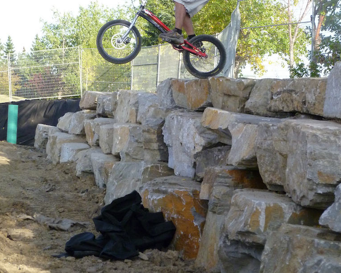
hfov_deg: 16.3
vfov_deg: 13.1
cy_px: 111
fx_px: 1191
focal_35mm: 118
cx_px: 171
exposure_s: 1/500
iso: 400
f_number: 4.6
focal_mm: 16.1
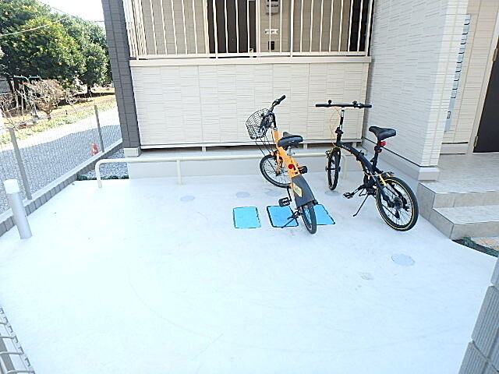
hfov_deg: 79.0
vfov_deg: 63.4
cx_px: 250
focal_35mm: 21
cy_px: 187
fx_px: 303
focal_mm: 3.7
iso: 125
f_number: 3.5
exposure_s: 1/125
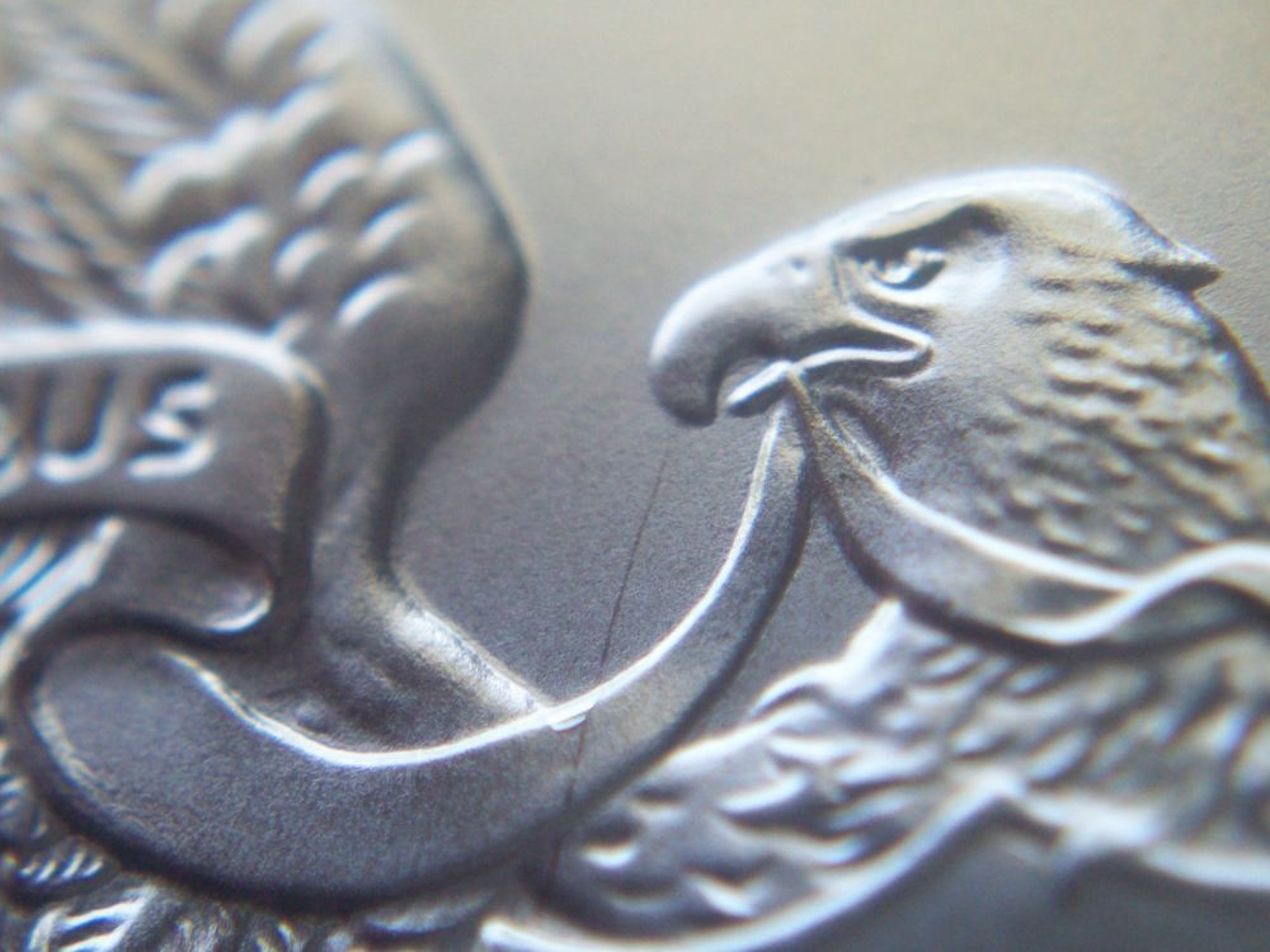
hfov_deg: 18.2
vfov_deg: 13.7
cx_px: 635
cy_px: 476
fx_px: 3962
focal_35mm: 108
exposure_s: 1/58.7
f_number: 4.8
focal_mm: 18
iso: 160
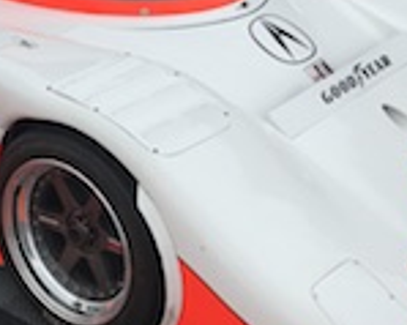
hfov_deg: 21.3
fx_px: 1059
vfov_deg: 17.1
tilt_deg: -21.3
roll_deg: -0.6
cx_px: 46
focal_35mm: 88
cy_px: 14
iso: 20
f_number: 1.8
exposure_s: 1/1064
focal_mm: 3.99
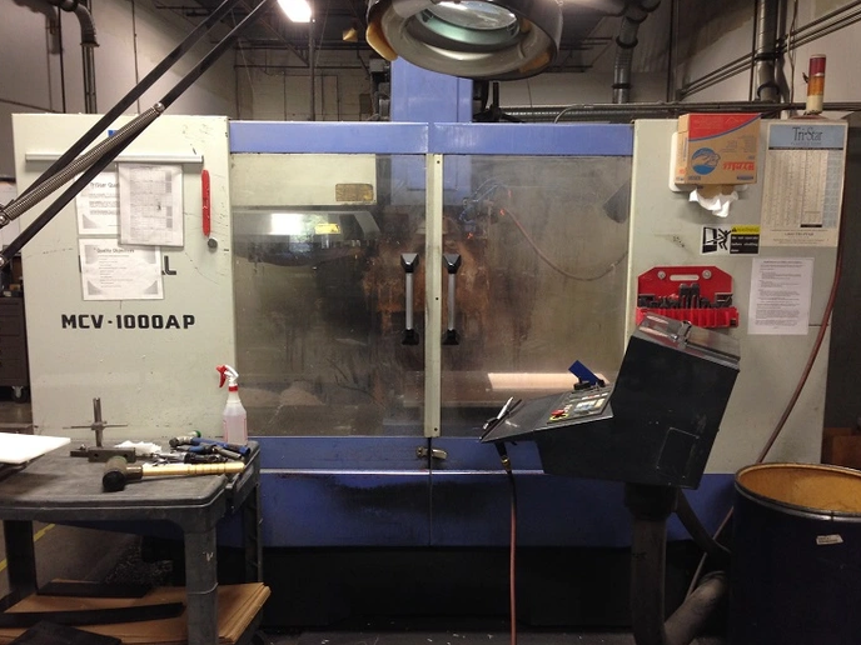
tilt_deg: -8.3
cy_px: 329
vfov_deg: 39.7
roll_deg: +0.8
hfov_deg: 51.4
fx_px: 895
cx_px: 434
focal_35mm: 36
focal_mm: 4.12
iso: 100
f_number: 2.4
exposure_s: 1/20
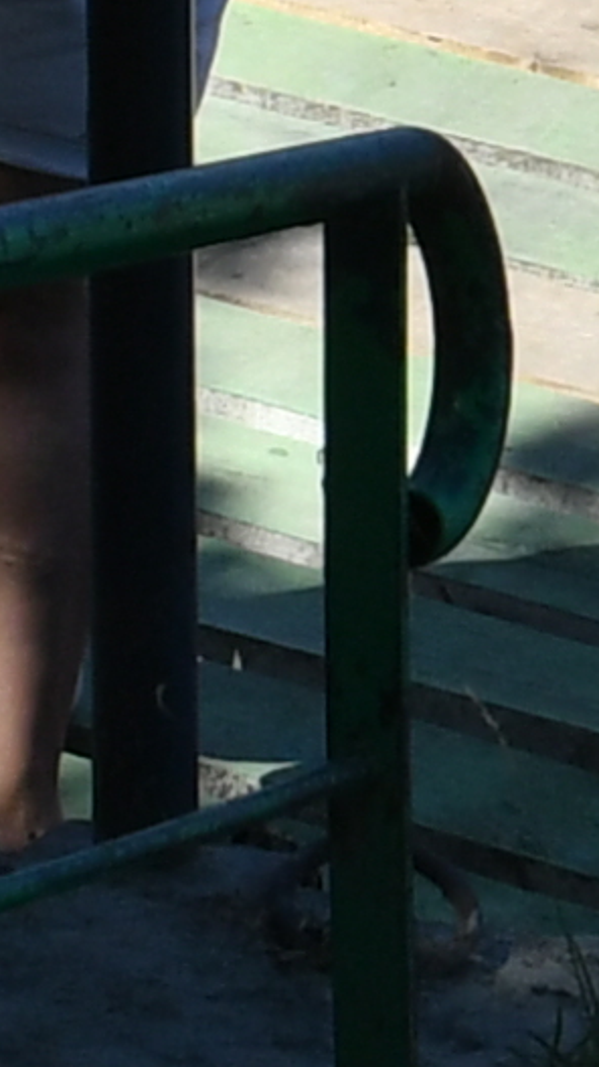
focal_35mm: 432
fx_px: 12212
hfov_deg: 2.8
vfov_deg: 4.9
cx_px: 1817
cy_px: -836
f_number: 6.3
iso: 200
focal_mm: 26
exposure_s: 1/1000
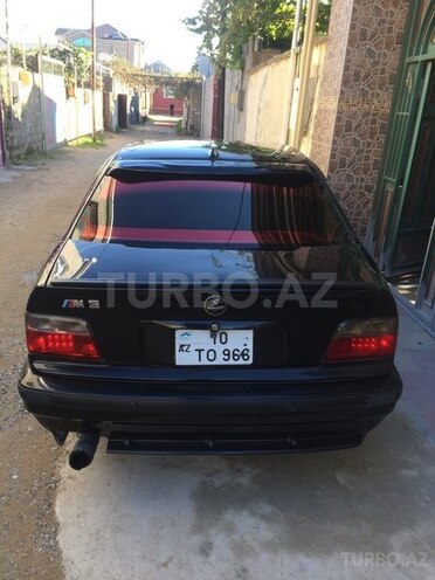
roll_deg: -2.3
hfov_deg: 48.2
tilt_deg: -21.0
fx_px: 486
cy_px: 290
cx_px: 218
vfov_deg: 61.7
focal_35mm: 29
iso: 32
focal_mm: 4.15
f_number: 2.2
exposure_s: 1/268
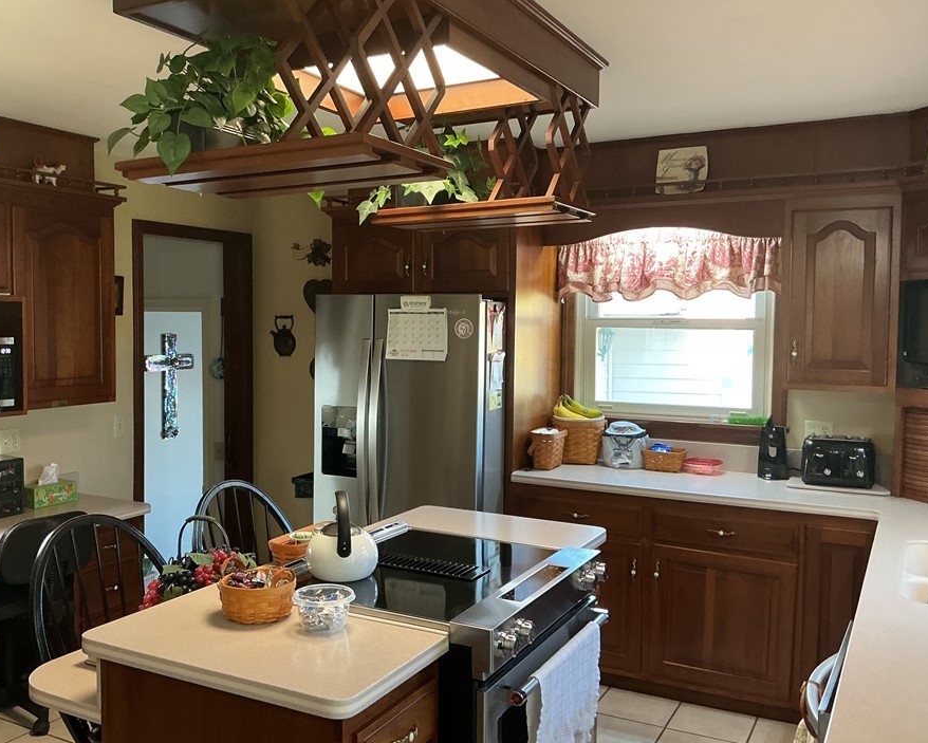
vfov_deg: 44.6
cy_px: 371
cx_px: 426
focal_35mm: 33
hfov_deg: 54.1
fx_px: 907
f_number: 1.8
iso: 125
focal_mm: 3
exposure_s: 1/60
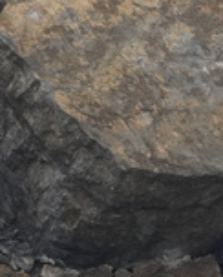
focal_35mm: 2528
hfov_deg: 0.6
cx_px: 819
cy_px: 199
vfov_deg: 0.8
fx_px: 20814
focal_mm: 400
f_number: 6.3
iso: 1000
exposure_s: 1/2500
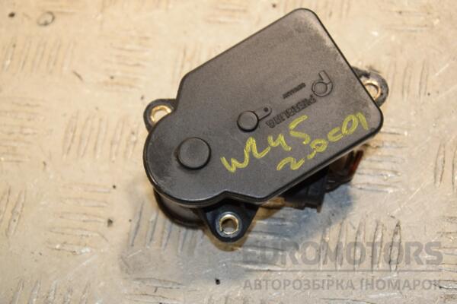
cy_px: 152
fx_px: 1333
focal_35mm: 105
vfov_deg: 13.0
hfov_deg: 19.5
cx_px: 228
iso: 800
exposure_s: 1/200
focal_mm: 70
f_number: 7.1
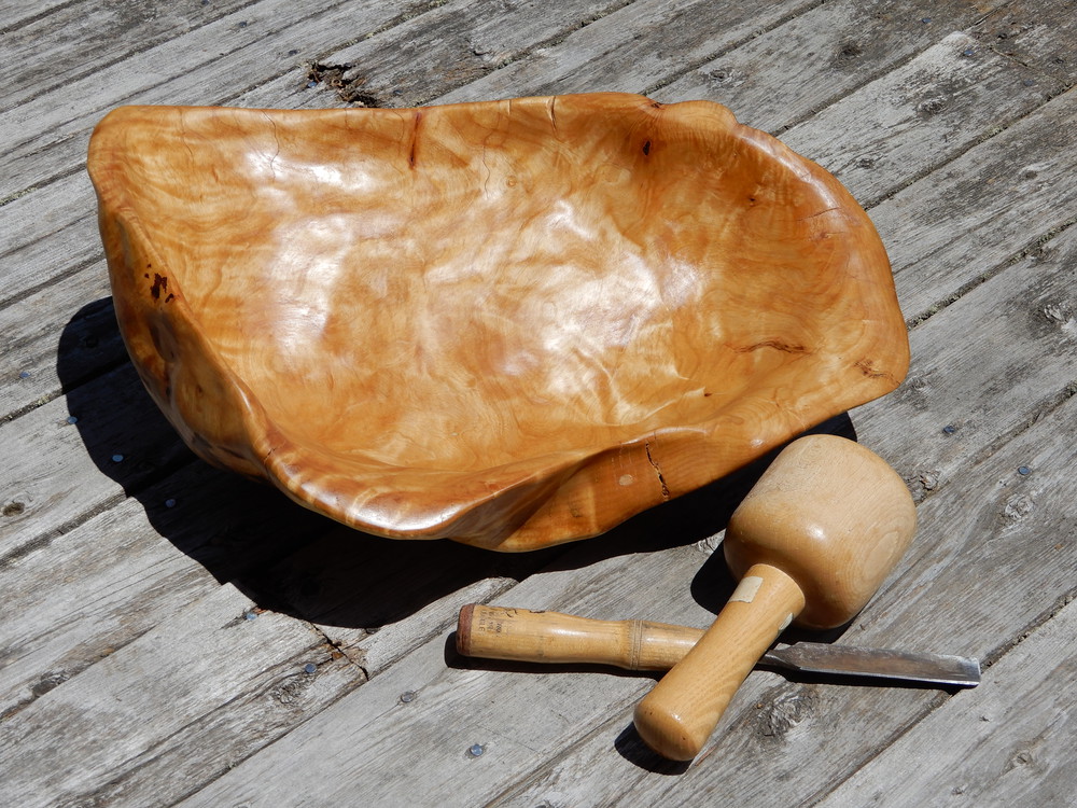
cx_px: 538
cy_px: 404
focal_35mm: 65
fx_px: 2022
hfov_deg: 29.8
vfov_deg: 22.6
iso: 80
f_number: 4.5
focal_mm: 11.6
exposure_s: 1/1250
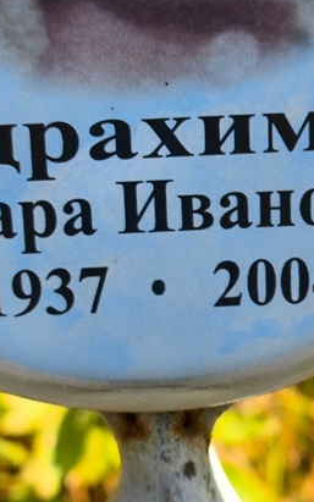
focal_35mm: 103
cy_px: 263
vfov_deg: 20.2
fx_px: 1410
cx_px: 205
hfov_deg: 12.7
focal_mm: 4.71
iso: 50
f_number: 1.7
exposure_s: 1/382
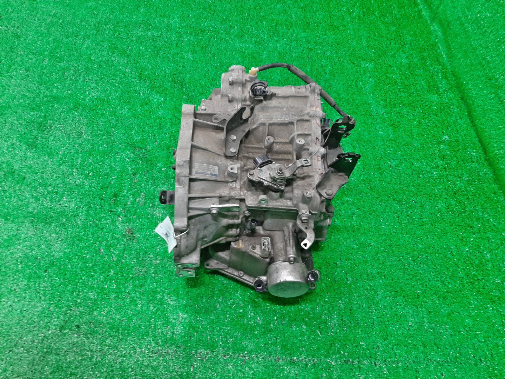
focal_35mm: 26
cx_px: 252
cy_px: 190
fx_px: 379
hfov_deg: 67.3
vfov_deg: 53.1
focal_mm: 3.93
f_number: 1.7
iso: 147
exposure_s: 1/50
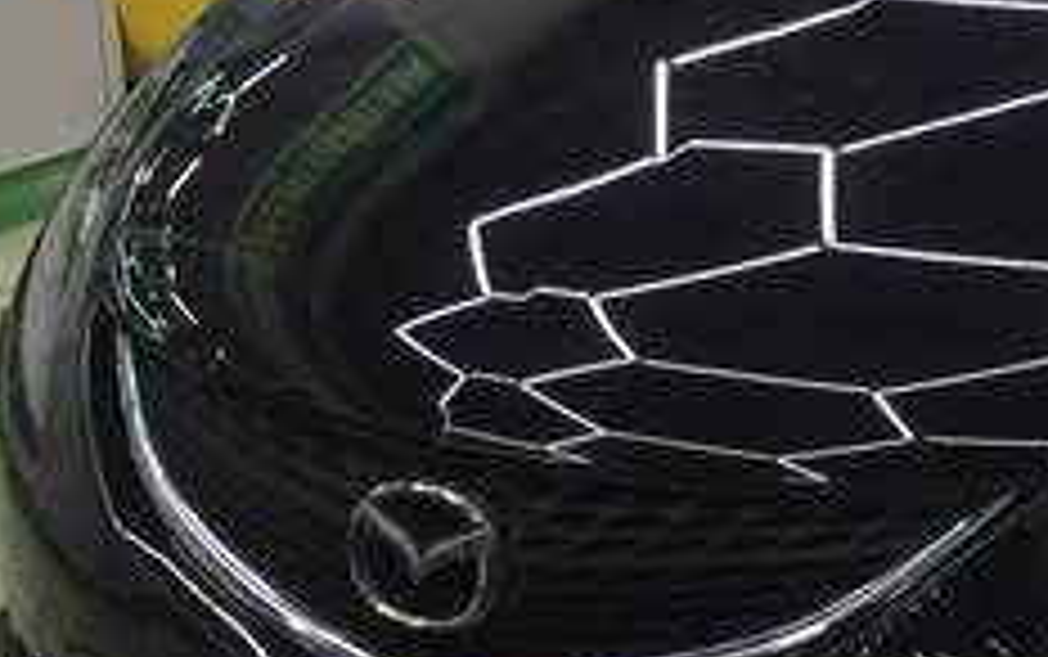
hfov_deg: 19.9
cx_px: 1505
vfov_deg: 14.1
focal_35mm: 92
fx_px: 2630
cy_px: 63
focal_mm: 4.12
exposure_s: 1/33
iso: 40
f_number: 2.2
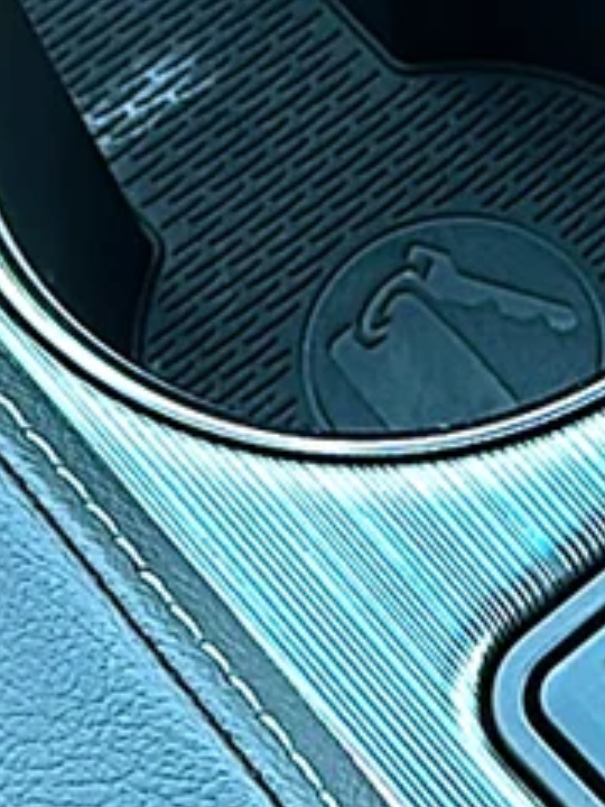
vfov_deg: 13.8
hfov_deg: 10.0
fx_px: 3332
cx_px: 921
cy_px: 587
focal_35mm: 143
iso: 64
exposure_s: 1/46
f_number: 1.78
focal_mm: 6.86
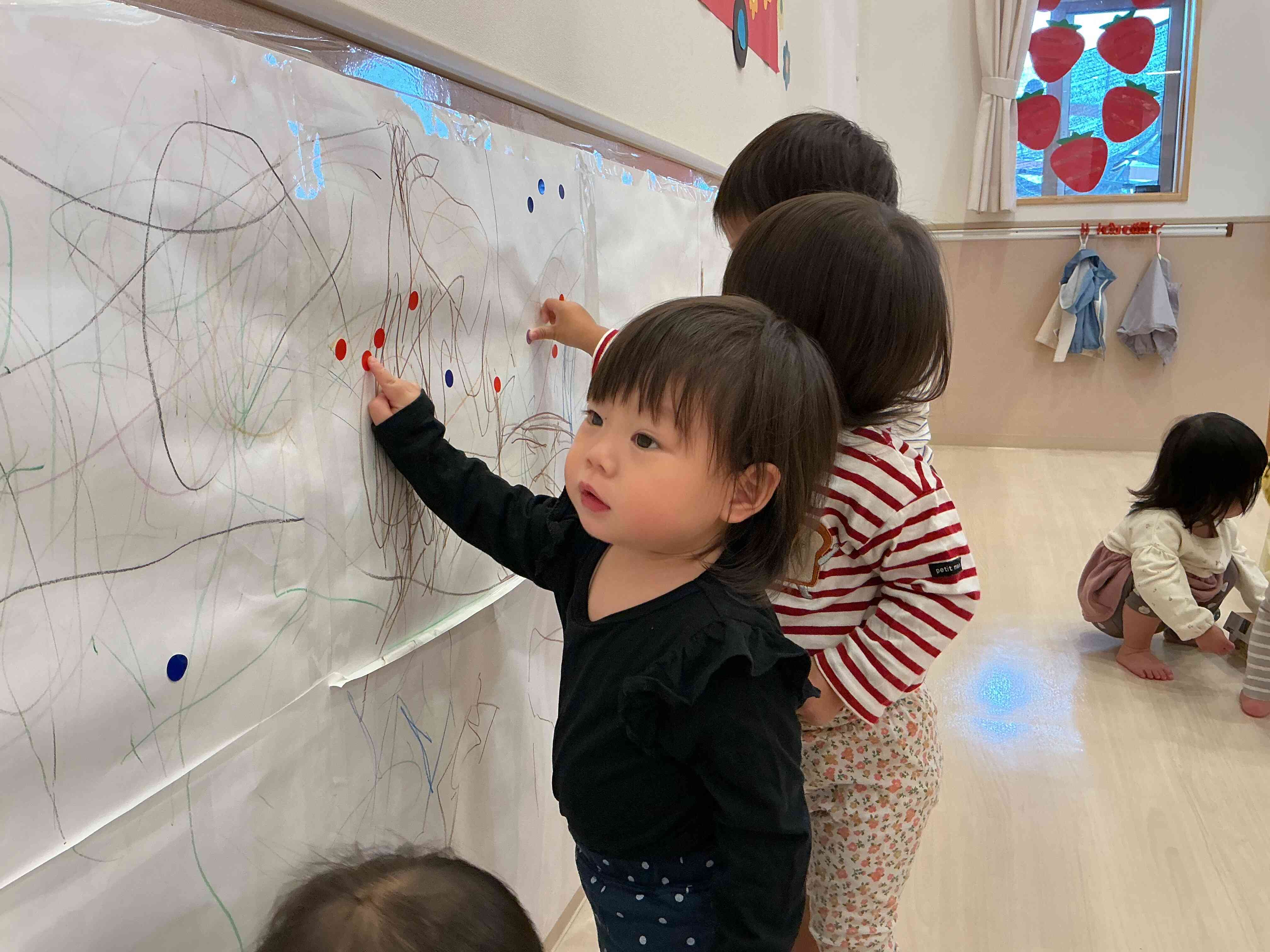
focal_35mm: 29
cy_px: 476
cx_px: 635
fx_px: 1064
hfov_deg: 61.7
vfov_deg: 48.2
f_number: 1.8
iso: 80
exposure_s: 1/60
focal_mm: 3
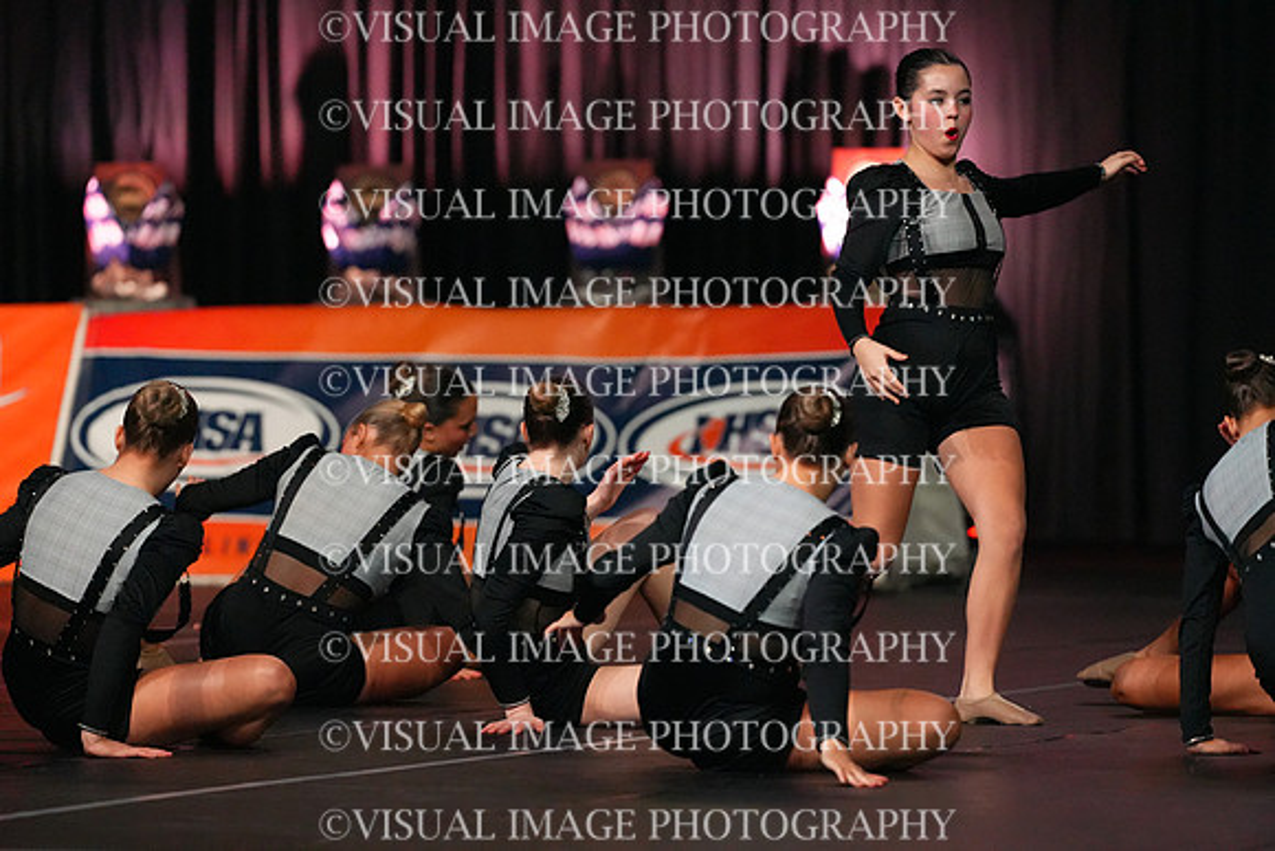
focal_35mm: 300
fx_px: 10627
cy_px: 426
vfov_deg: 4.6
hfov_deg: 6.9
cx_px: 638
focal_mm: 300
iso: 16000
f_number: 3.5
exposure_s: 1/1250
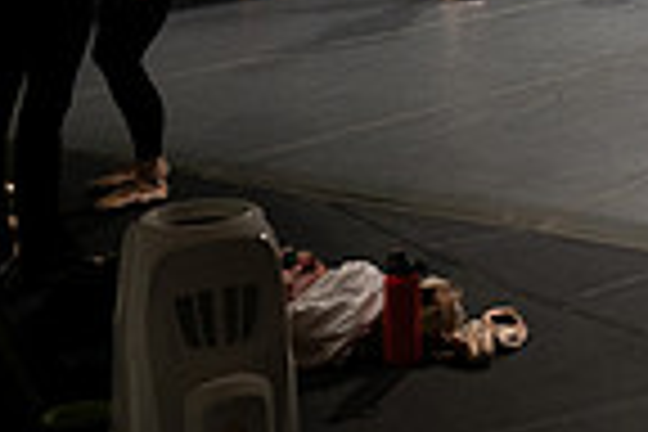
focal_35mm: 97
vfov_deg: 13.1
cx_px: 1112
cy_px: -281
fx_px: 1746
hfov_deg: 17.6
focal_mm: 24
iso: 3200
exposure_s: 1/400
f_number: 4
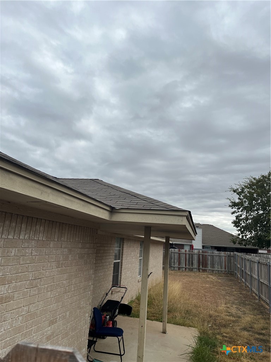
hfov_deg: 53.1
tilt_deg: +12.8
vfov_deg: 67.3
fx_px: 271
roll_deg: -4.0
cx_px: 136
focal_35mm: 26
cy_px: 181
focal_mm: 5.1
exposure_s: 1/4854
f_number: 1.6
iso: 50
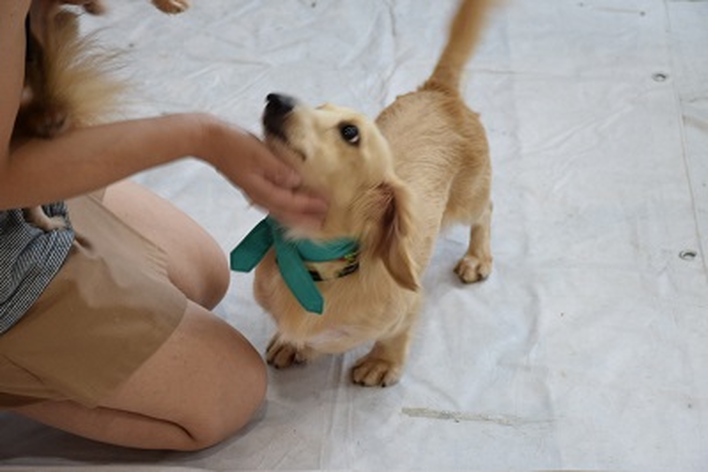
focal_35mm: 93
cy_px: 236
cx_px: 354
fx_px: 1830
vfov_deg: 14.7
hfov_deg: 21.9
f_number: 6.3
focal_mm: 62
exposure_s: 1/30
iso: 800
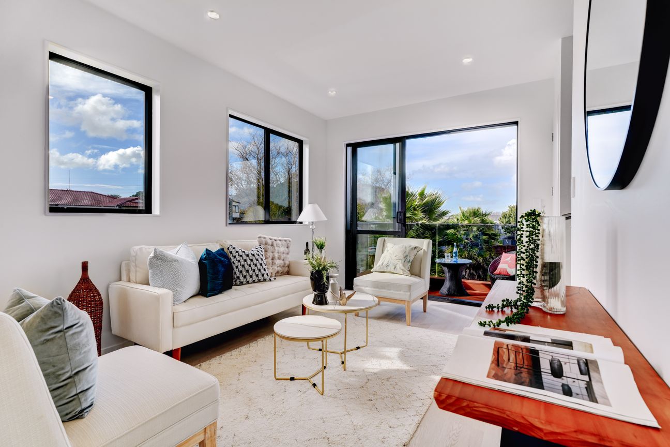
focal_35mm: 17
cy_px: 224
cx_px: 335
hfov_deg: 91.9
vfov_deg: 69.2
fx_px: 324
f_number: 8
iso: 100
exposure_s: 1/50
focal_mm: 17.4
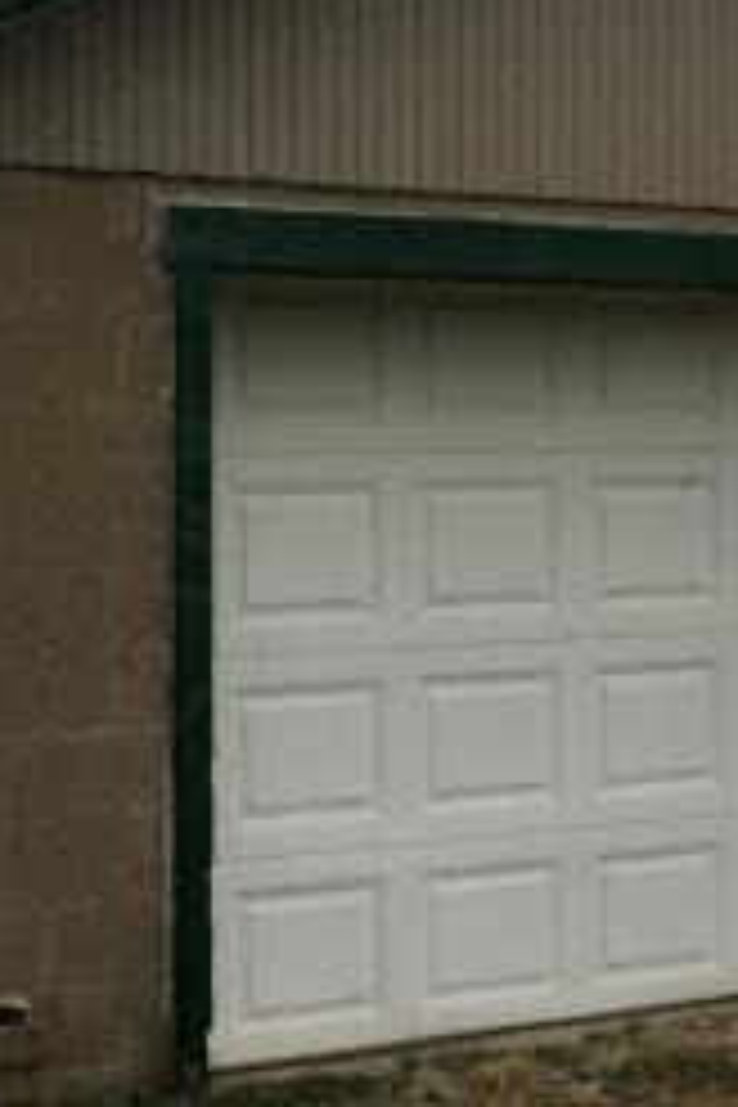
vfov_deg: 21.6
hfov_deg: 14.5
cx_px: 176
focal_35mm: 94
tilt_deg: -0.1
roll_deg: +0.2
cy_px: 423
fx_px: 2890
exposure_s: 1/120
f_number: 2.2
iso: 25
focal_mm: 4.15
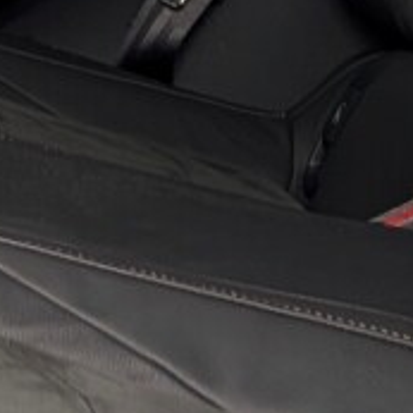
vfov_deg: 8.5
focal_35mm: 196
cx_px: -208
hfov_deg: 8.7
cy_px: -413
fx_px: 2646
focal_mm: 4.53
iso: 92
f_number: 1.7
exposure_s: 1/71.5
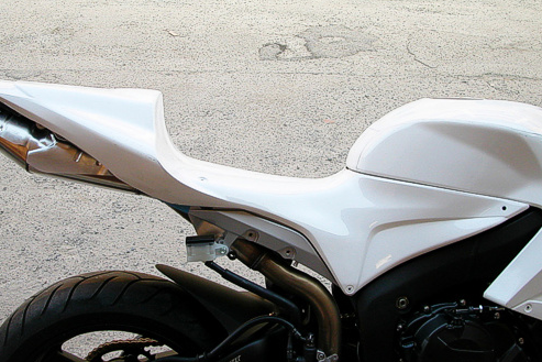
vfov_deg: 34.2
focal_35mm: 39
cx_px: 273
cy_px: 192
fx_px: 587
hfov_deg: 49.5
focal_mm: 5.6
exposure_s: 1/89.1
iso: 100
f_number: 2.7
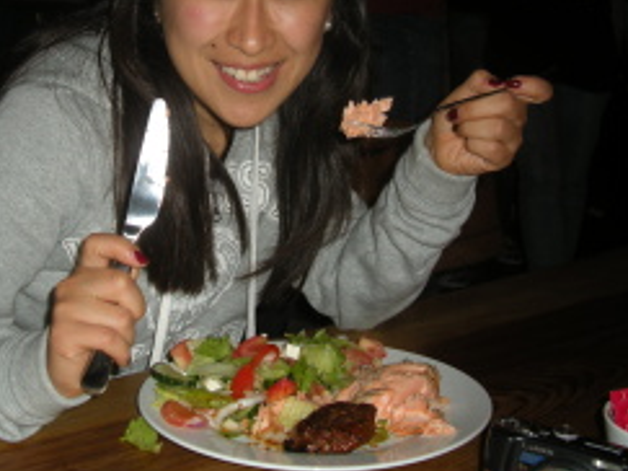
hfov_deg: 31.4
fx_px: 1106
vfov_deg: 23.9
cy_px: 153
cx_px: 202
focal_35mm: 61
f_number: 2.8
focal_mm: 7.9
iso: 64
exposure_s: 1/60
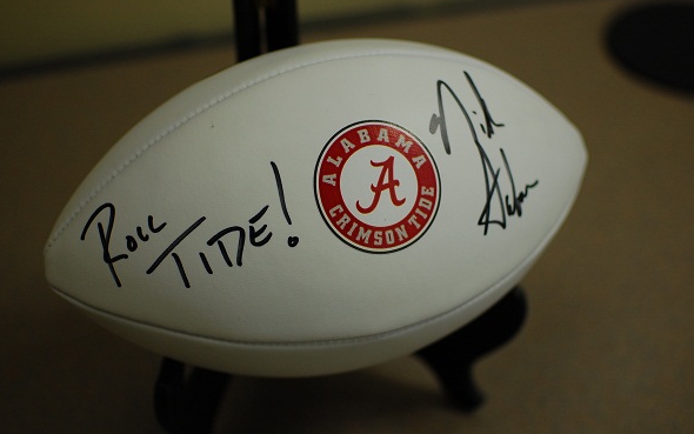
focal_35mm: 55
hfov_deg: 37.2
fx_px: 1031
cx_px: 348
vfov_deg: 23.8
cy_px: 203
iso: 200
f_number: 1.8
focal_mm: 35
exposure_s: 1/160
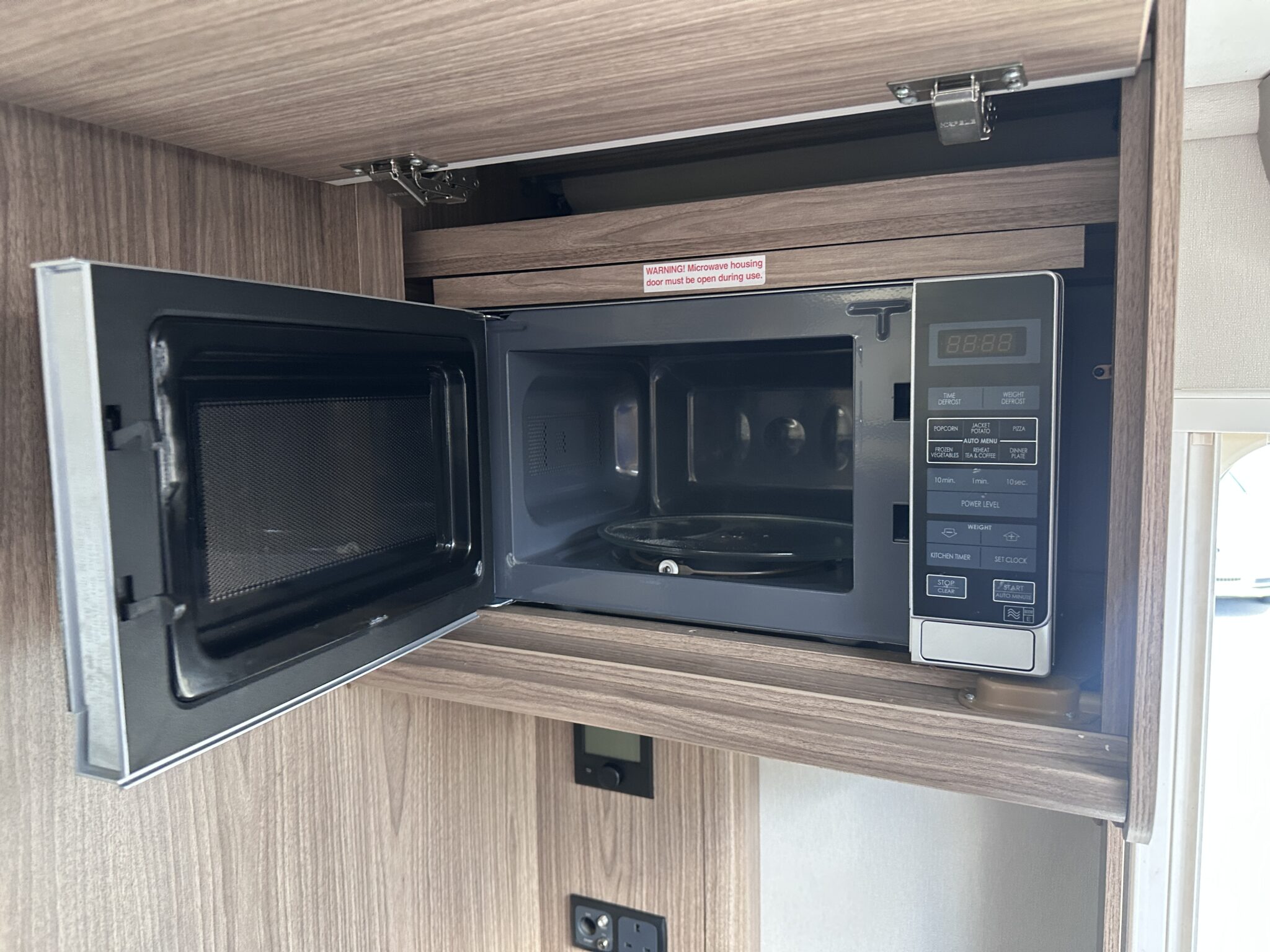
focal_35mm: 24
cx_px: 635
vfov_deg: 56.8
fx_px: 881
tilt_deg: -3.9
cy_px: 476
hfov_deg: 71.6
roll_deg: +1.4
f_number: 1.78
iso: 320
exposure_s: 1/60
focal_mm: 6.86
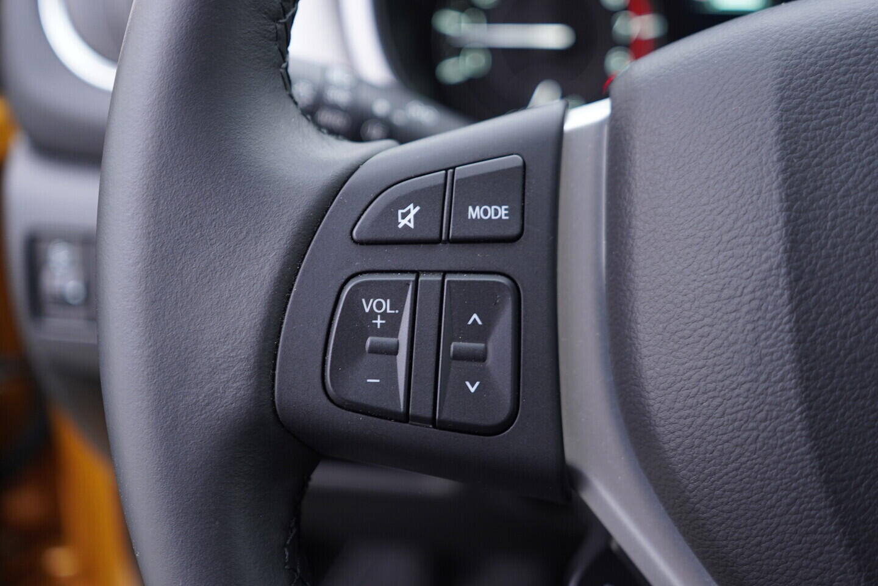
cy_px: 293
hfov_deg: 53.1
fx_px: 878
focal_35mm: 36
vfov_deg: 36.9
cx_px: 439
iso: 250
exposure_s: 1/40
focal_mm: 24
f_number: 2.8
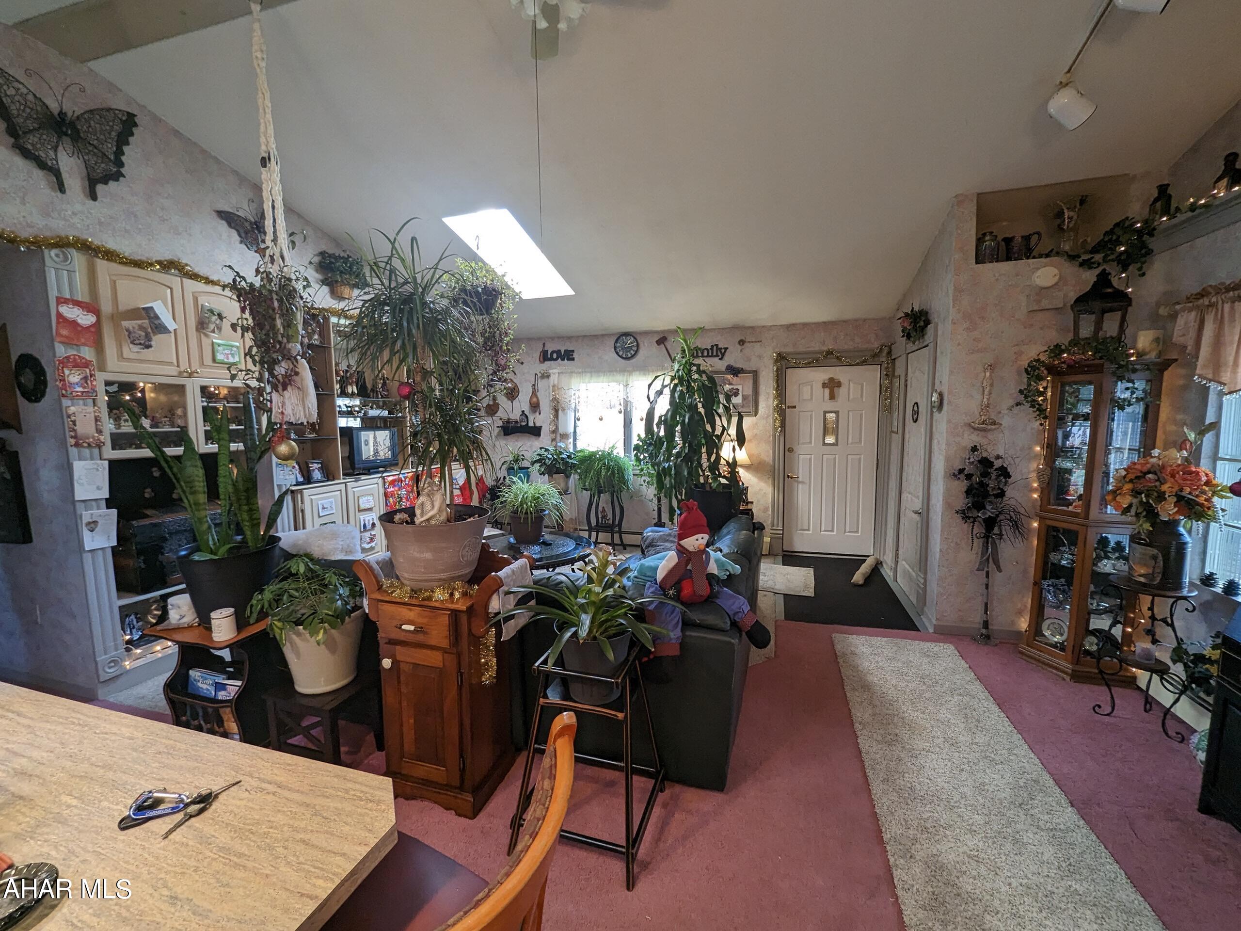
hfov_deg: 106.2
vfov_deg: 89.9
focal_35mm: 13
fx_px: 466
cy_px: 466
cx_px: 620
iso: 253
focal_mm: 1.95
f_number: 2.2
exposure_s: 1/60
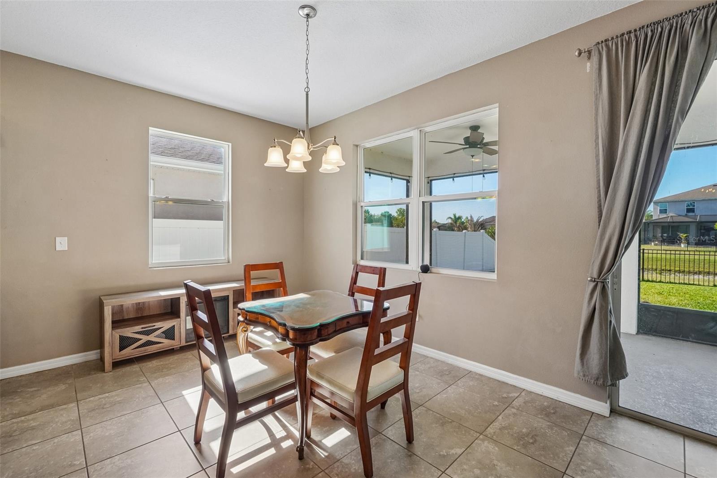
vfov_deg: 77.3
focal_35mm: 15
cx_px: 358
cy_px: 239
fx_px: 299
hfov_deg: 100.4
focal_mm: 10
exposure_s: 1/30
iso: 100
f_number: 8
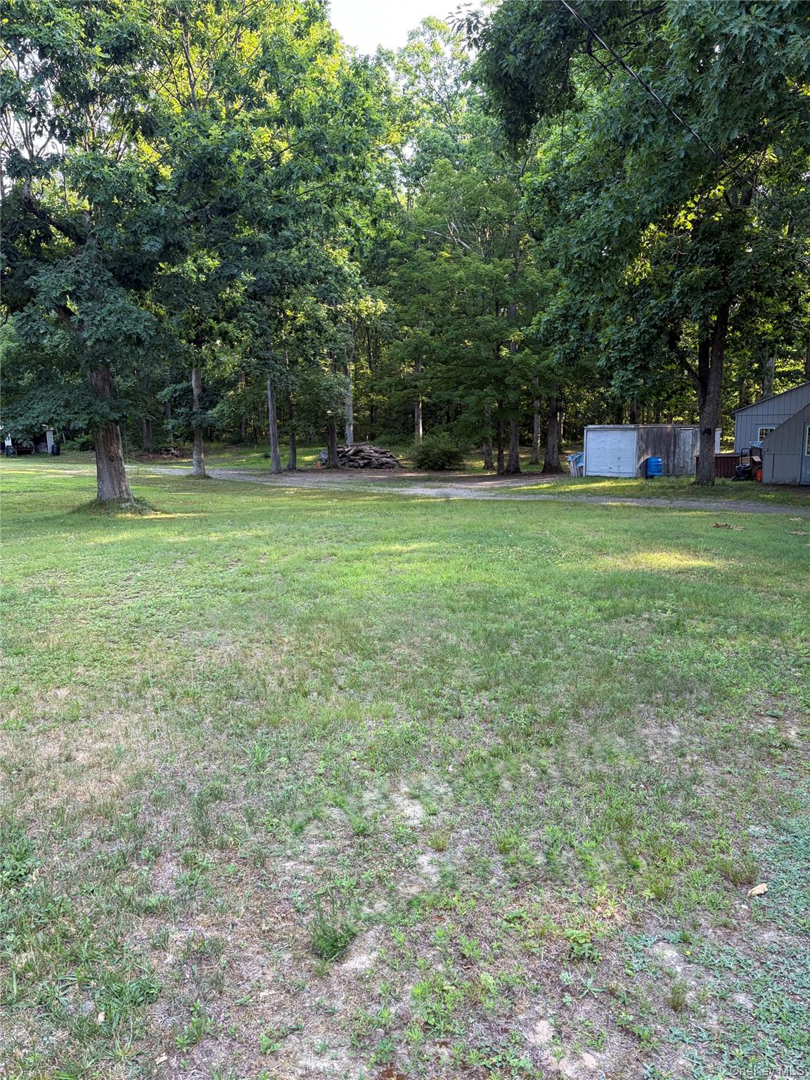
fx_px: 811
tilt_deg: -7.5
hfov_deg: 53.1
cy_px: 540
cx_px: 405
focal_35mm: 26
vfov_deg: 67.3
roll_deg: +1.1
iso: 40
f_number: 1.6
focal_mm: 5.96
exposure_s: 1/123
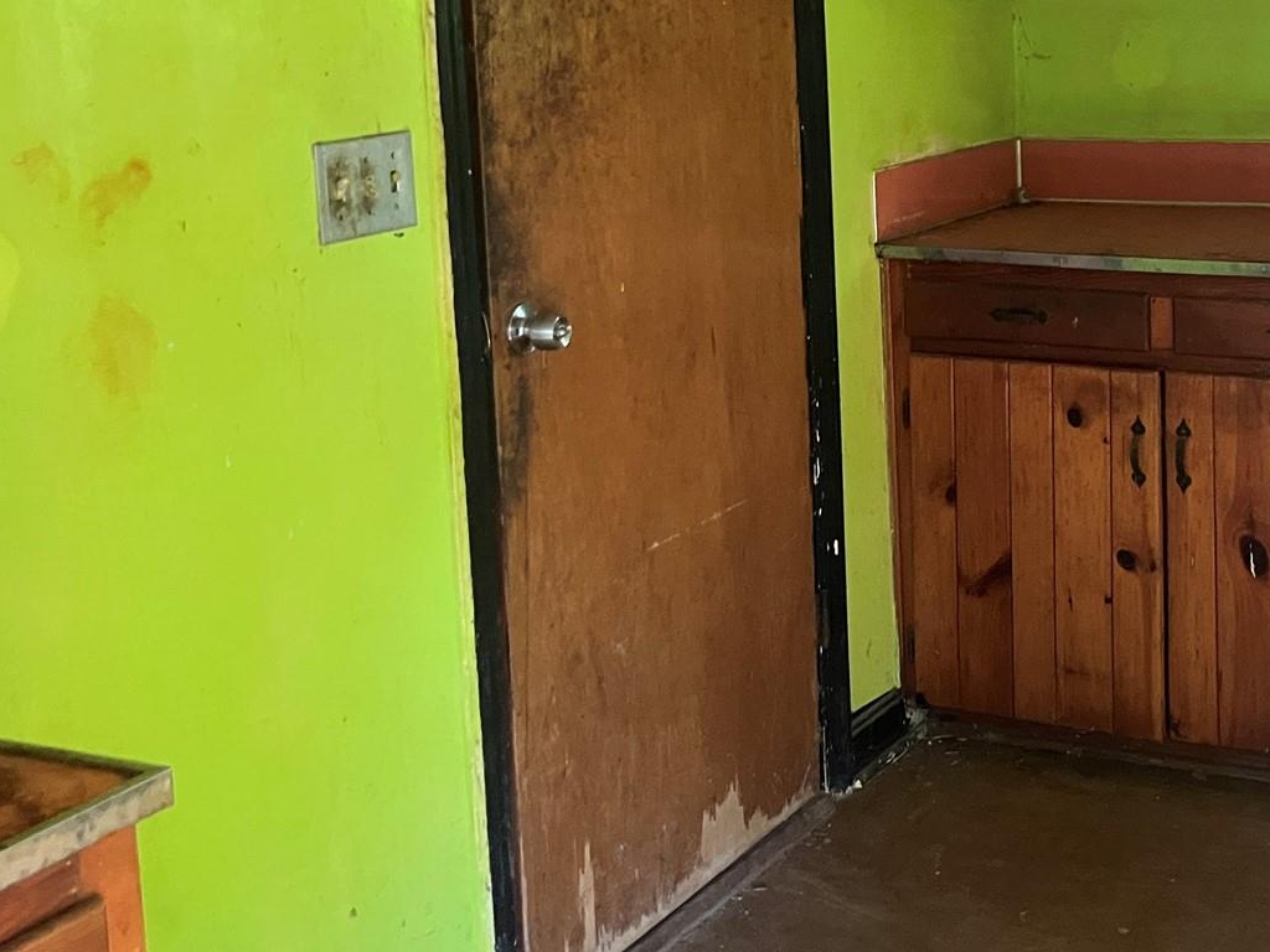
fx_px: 2055
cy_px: 218
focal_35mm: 56
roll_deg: +0.8
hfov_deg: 32.9
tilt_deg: -6.3
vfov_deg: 25.7
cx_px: 1100
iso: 400
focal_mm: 3.99
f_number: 1.8
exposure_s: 1/32
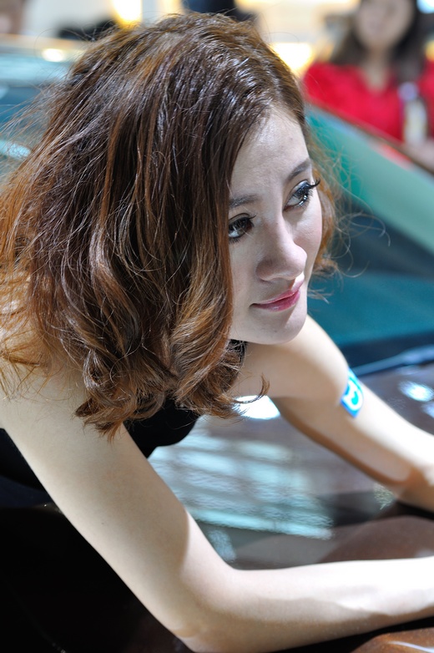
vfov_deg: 19.5
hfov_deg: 13.0
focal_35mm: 105
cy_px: 326
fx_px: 1902
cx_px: 217
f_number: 4.5
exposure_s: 1/15
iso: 250
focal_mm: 70
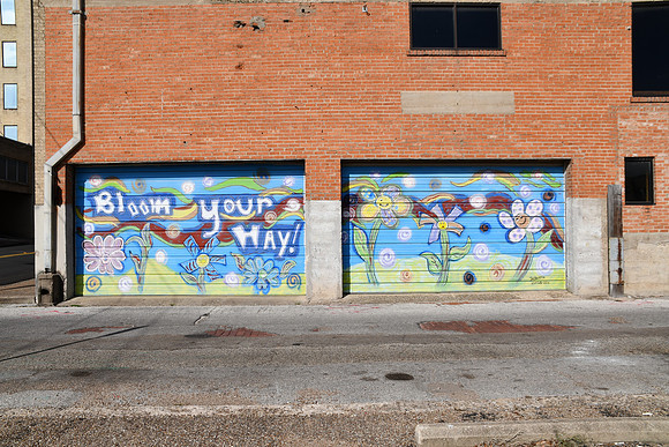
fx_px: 558
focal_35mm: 30
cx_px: 334
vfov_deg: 43.6
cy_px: 224
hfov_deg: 61.9
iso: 100
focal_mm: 20
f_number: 10
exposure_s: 1/400
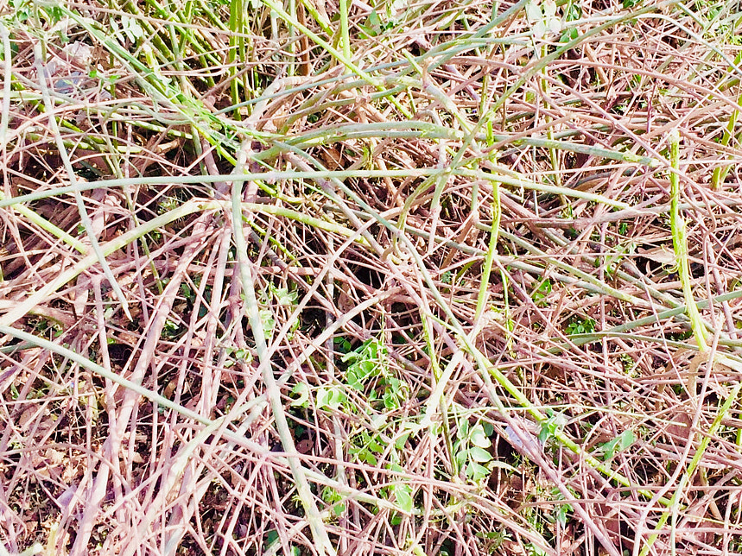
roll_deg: -3.2
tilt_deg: -44.5
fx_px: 1157
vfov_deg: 27.0
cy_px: 222
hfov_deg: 35.5
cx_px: 428
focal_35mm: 54
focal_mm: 4.15
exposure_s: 1/399
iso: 32
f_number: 2.2
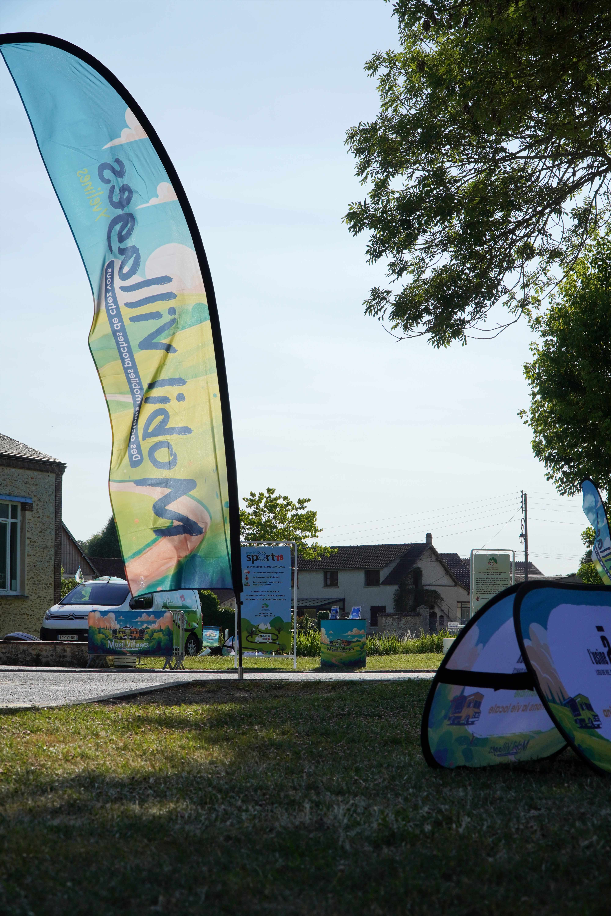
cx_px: 306
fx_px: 1718
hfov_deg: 20.2
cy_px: 458
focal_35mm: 68
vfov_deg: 29.9
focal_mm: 45
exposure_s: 1/640
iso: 100
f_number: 8
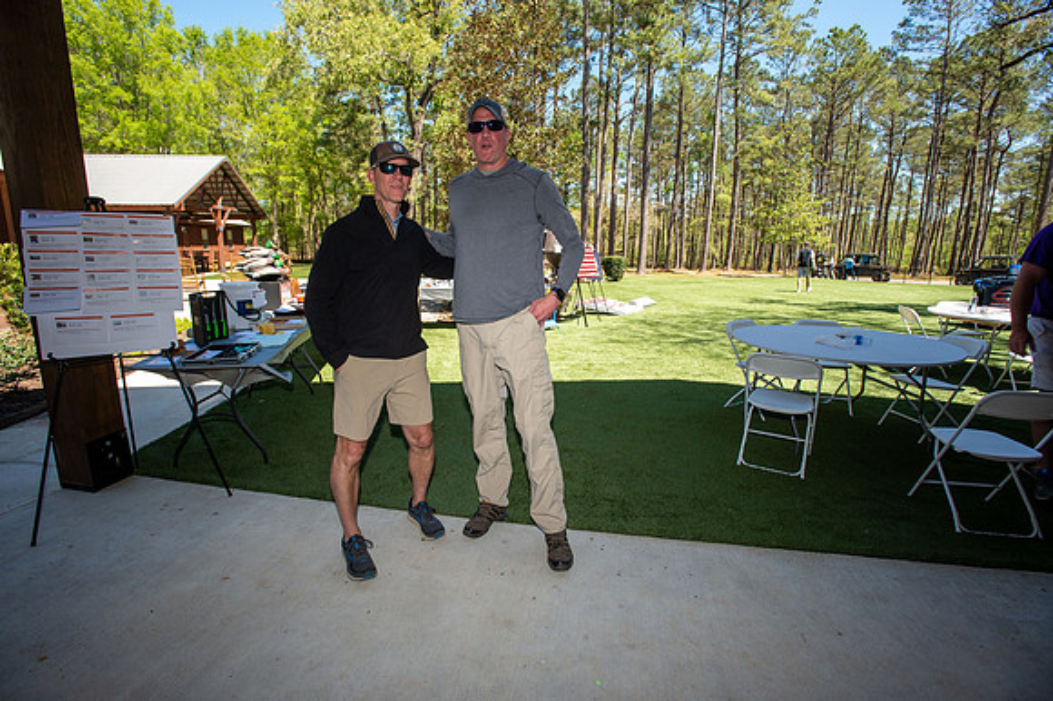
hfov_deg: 93.3
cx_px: 526
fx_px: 497
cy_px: 350
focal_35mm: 17
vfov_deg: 70.4
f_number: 6.3
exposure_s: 1/100
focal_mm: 17
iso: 140
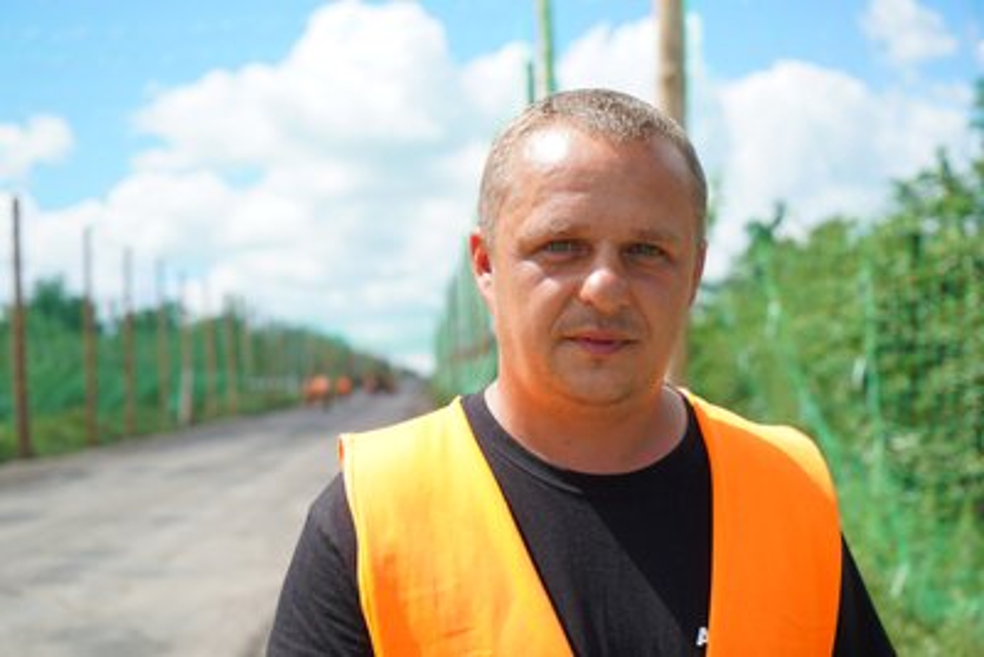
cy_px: 328
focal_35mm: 55
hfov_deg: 36.2
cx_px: 492
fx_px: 1504
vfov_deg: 24.6
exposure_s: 1/400
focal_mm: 55
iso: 100
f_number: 5.6
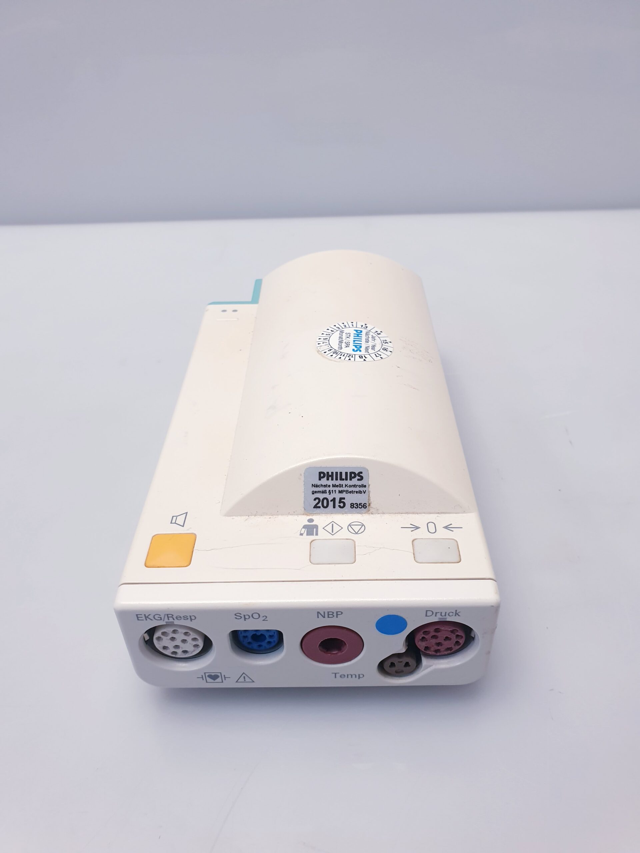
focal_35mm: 26
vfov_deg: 67.3
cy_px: 426
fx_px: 641
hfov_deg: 53.1
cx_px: 320
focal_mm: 4.3
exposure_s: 1/100
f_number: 2.4
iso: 80
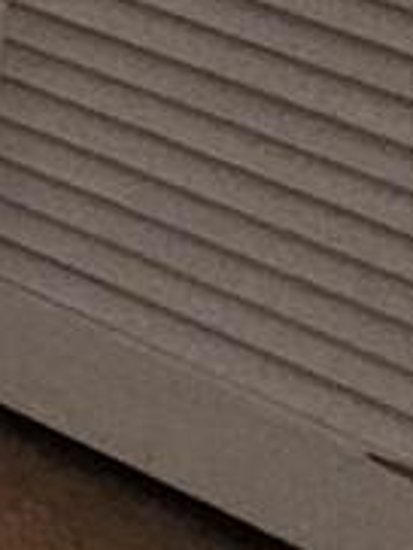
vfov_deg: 10.6
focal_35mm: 115
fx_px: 1827
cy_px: -1176
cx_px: -1898
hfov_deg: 5.6
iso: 100
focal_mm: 2.2
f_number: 2.2
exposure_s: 1/77.4
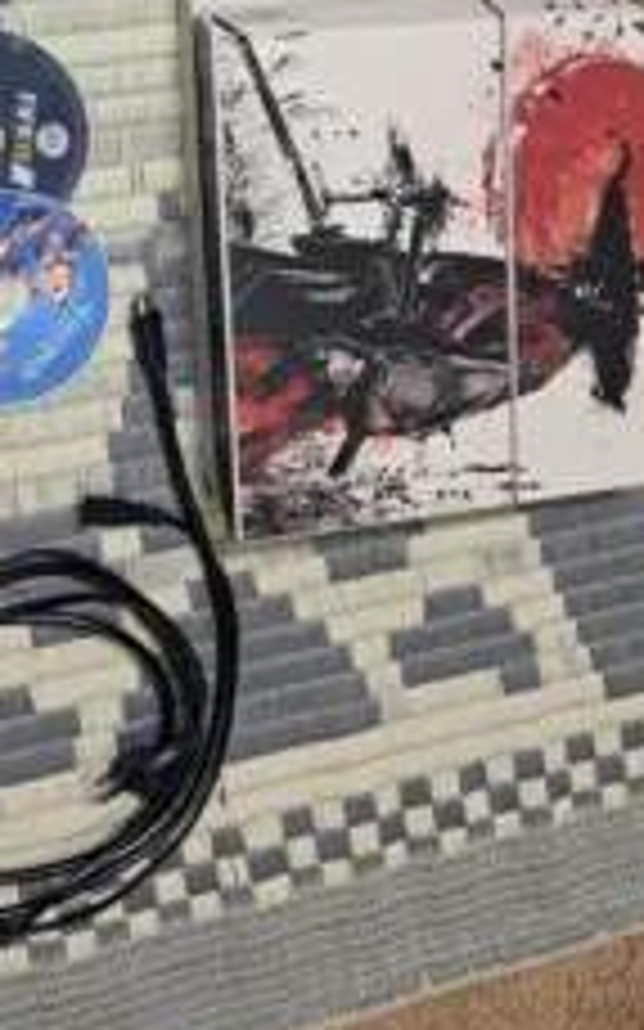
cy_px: 180
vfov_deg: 38.5
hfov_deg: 25.0
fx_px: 1405
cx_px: 63
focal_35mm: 50
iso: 500
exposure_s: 1/50
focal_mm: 4
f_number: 1.8
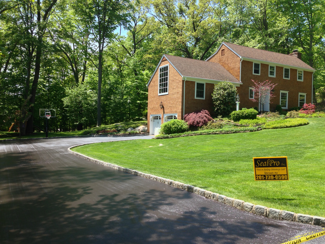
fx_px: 310
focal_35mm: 33
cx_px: 162
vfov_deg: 42.9
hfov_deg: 55.4
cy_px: 122
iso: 50
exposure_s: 1/497
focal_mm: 4.13
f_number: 2.4
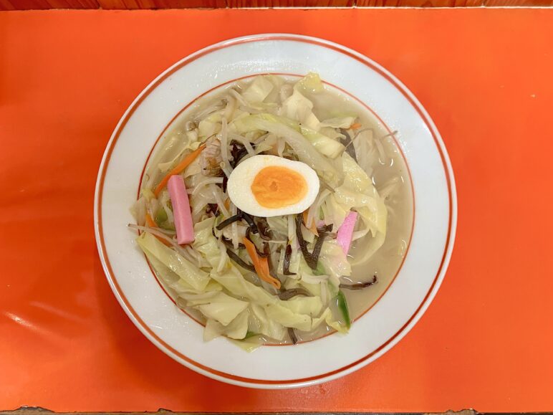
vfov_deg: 48.2
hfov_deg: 61.7
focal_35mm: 29
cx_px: 281
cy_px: 212
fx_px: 463
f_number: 1.8
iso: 80
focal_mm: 3.99
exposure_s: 1/94
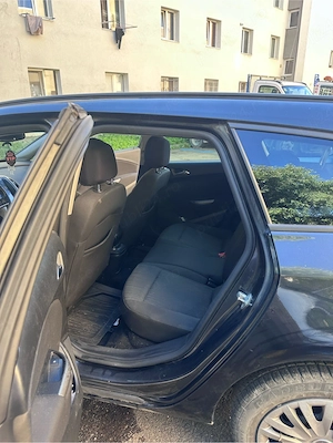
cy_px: 222
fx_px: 308
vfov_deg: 71.6
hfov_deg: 56.8
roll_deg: -0.1
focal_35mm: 24
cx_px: 166
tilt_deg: -20.3
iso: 64
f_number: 1.78
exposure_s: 1/126
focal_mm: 6.86
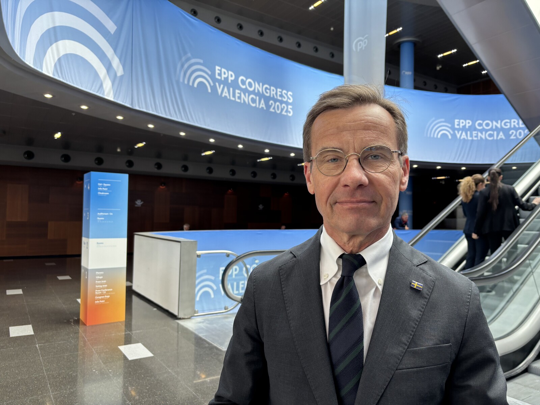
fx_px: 406
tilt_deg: +1.4
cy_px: 202
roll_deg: -0.9
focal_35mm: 26
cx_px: 270
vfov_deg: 53.1
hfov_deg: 67.3
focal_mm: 5.96
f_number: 1.6
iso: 50
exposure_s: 1/121
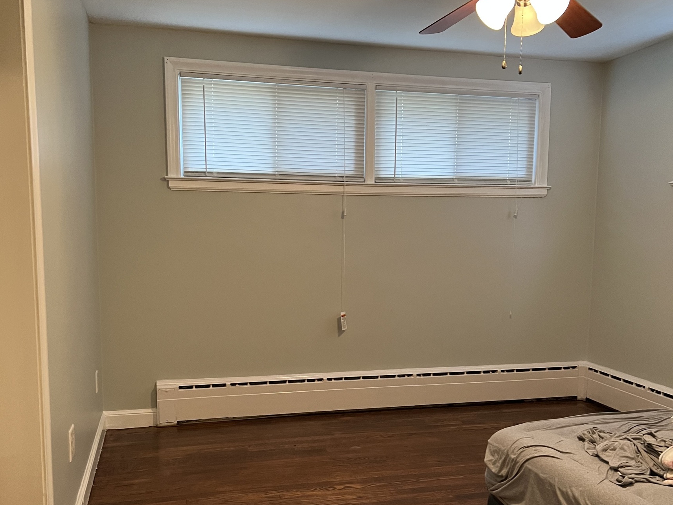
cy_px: 311
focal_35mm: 35
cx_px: 338
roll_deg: -1.7
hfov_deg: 52.6
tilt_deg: -8.1
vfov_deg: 40.5
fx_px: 680
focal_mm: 5.7
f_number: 1.5
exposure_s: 1/60
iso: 500
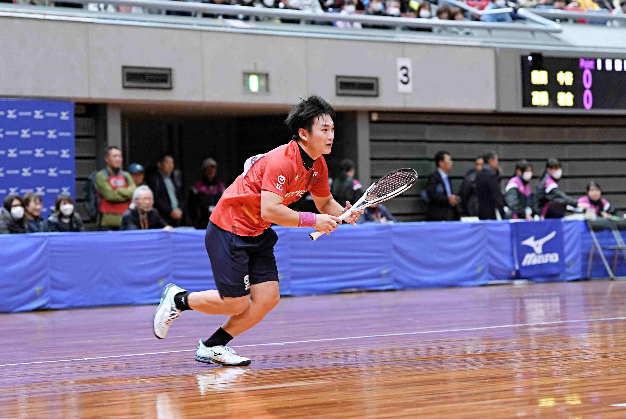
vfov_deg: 8.7
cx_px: 313
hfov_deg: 12.9
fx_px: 2767
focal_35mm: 159
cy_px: 210
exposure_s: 1/400
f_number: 2.8
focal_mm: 106
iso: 1600
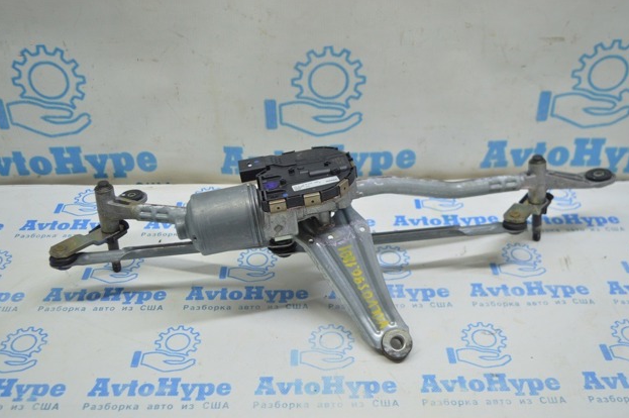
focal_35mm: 39
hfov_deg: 50.1
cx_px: 319
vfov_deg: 34.5
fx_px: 672
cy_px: 213
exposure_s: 1/50
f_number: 4
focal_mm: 25
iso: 400
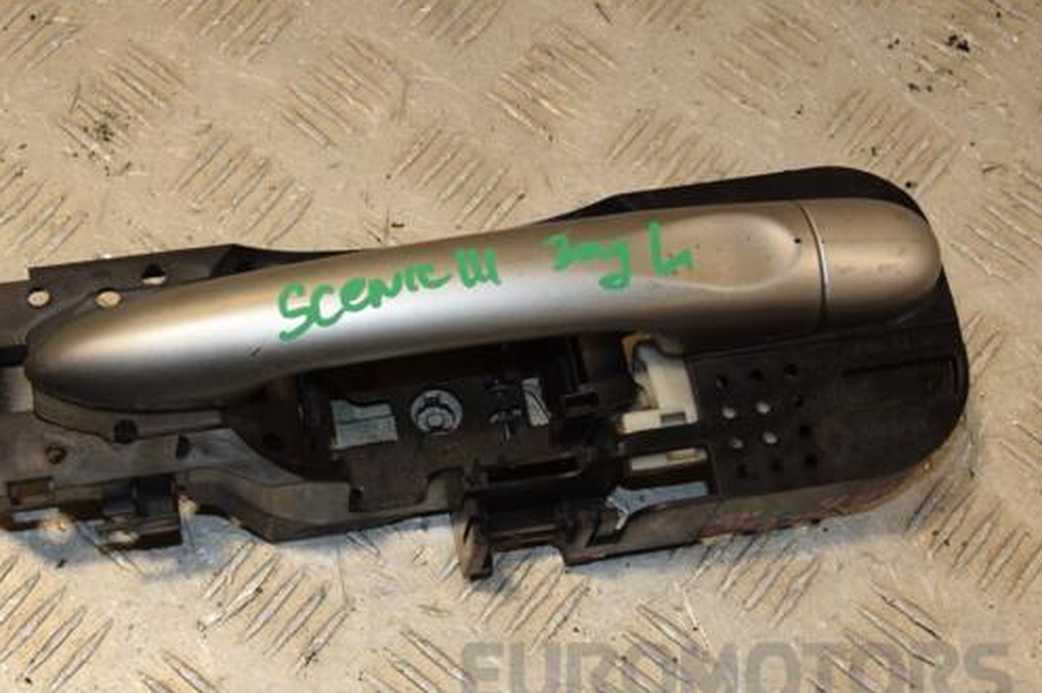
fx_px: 1996
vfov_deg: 19.7
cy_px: 395
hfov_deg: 29.2
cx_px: 422
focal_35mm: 69
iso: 800
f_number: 10
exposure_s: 1/200
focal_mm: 38
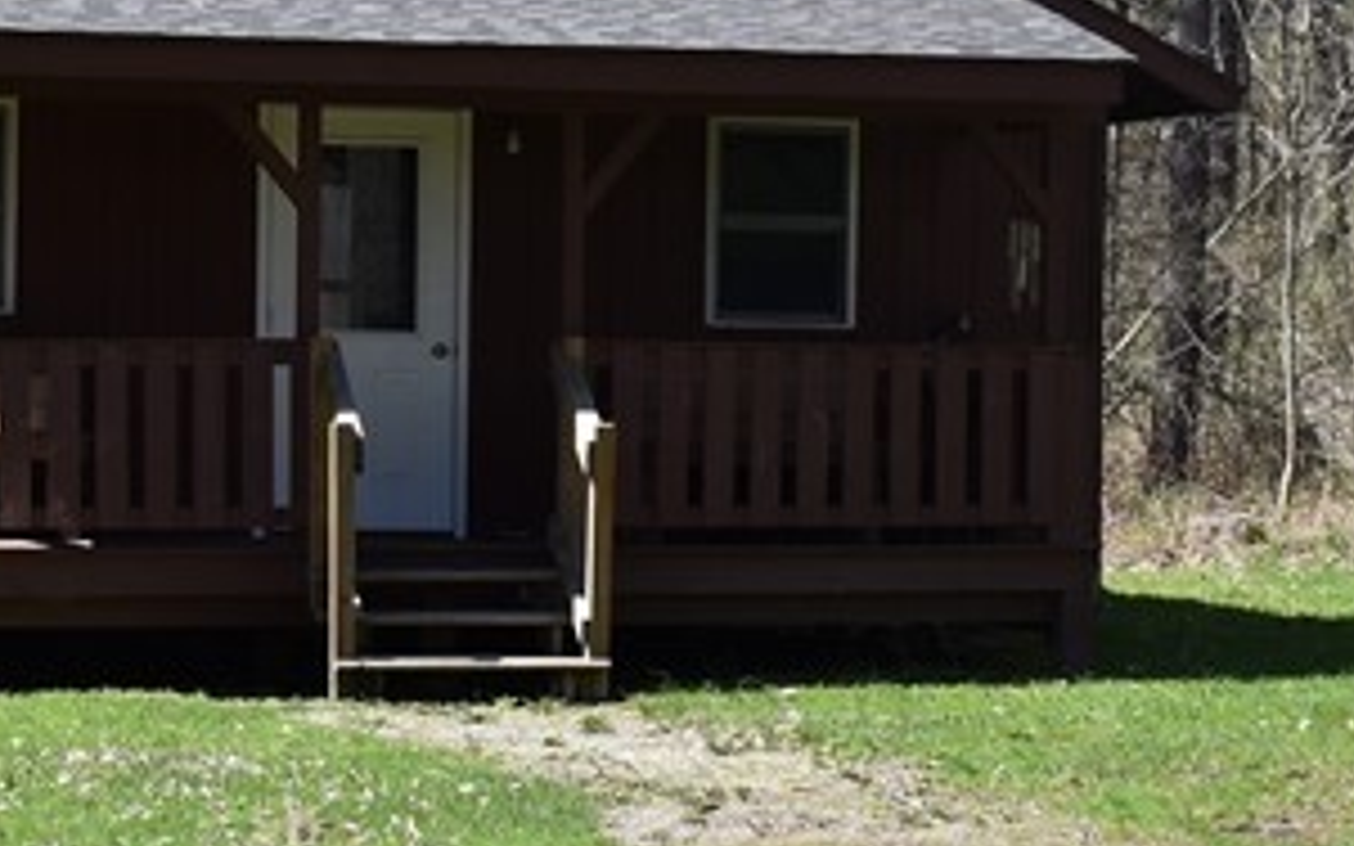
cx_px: 340
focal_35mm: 149
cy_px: 340
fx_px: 5491
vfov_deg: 8.8
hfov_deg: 14.0
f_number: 8
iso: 200
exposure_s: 1/250
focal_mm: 27
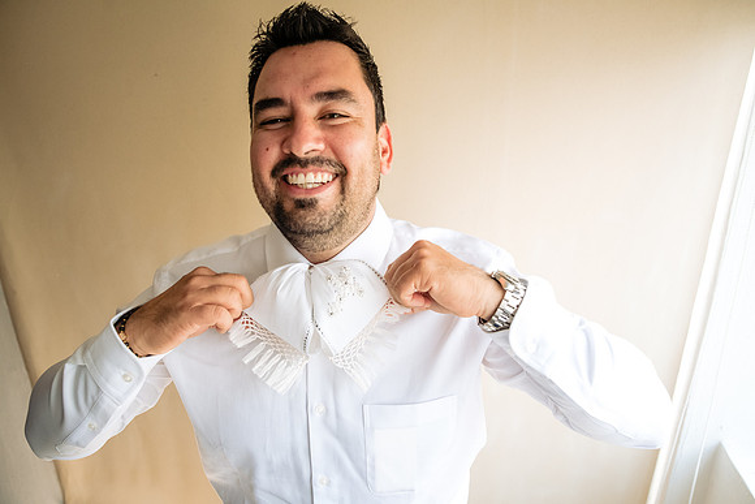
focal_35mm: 24
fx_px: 503
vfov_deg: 53.2
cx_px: 378
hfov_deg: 73.7
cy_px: 252
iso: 1600
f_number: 4
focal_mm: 24
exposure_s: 1/400
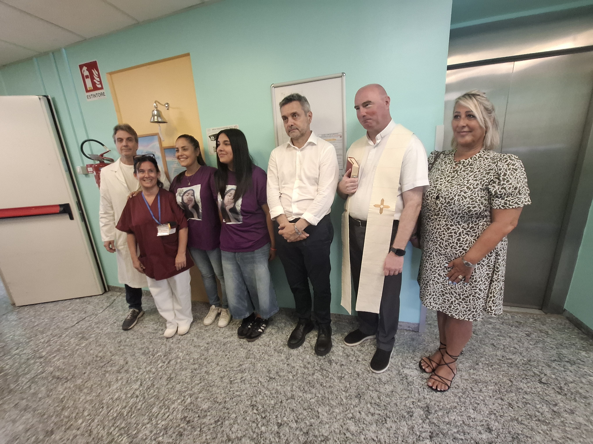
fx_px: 223
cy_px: 222
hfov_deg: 106.2
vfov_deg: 89.9
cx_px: 296
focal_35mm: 13
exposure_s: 1/25
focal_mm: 1.74
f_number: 2.2
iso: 250
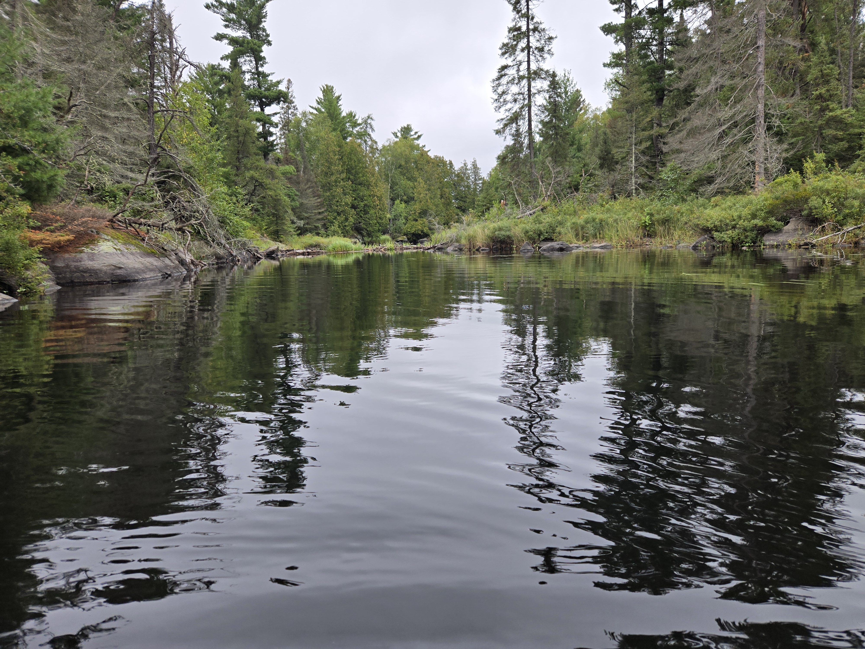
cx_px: 432
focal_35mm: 23
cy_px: 324
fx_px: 575
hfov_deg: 73.9
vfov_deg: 58.9
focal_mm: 5.4
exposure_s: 1/395
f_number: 1.8
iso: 25
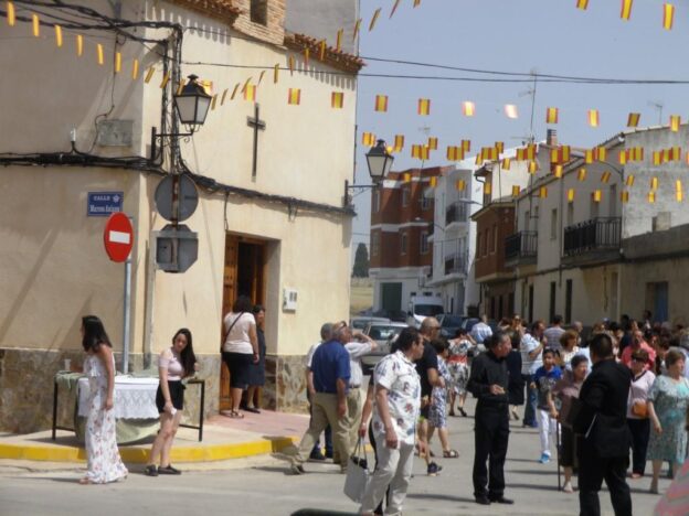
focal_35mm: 79
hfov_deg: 24.7
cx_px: 344
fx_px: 1572
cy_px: 258
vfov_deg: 18.7
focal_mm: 14.1
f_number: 4.8
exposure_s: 1/800
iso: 80
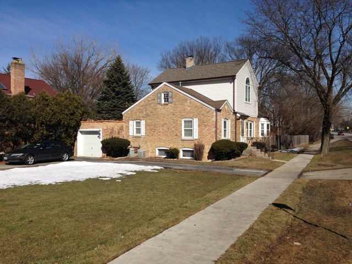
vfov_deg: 42.9
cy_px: 132
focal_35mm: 33
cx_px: 176
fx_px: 336
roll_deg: -0.5
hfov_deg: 55.4
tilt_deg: +0.0
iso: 50
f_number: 2.4
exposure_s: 1/2584
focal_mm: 4.12
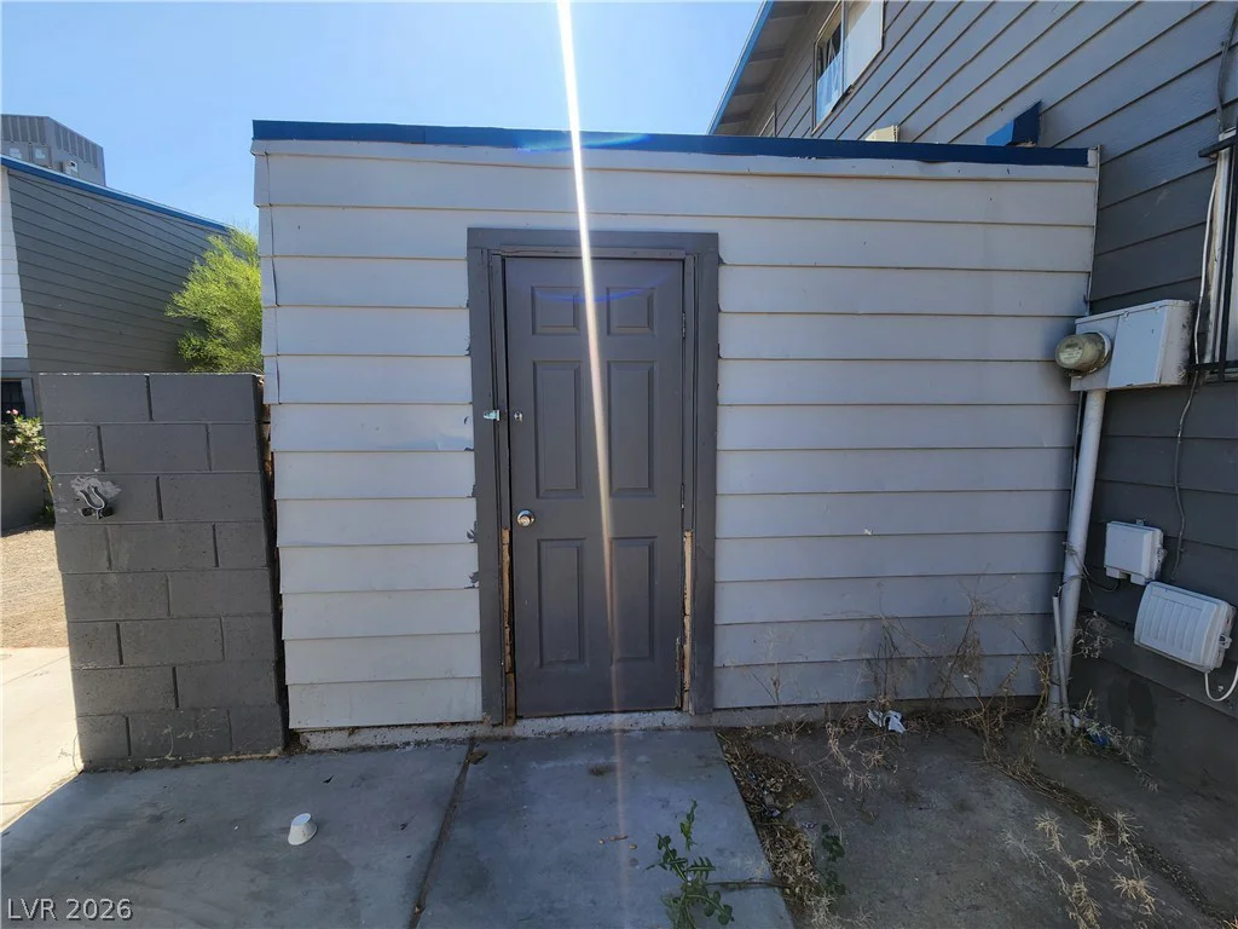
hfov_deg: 106.2
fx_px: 465
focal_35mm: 13
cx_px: 619
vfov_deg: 89.9
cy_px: 464
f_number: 2.2
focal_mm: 2.2
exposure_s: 1/1090
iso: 50
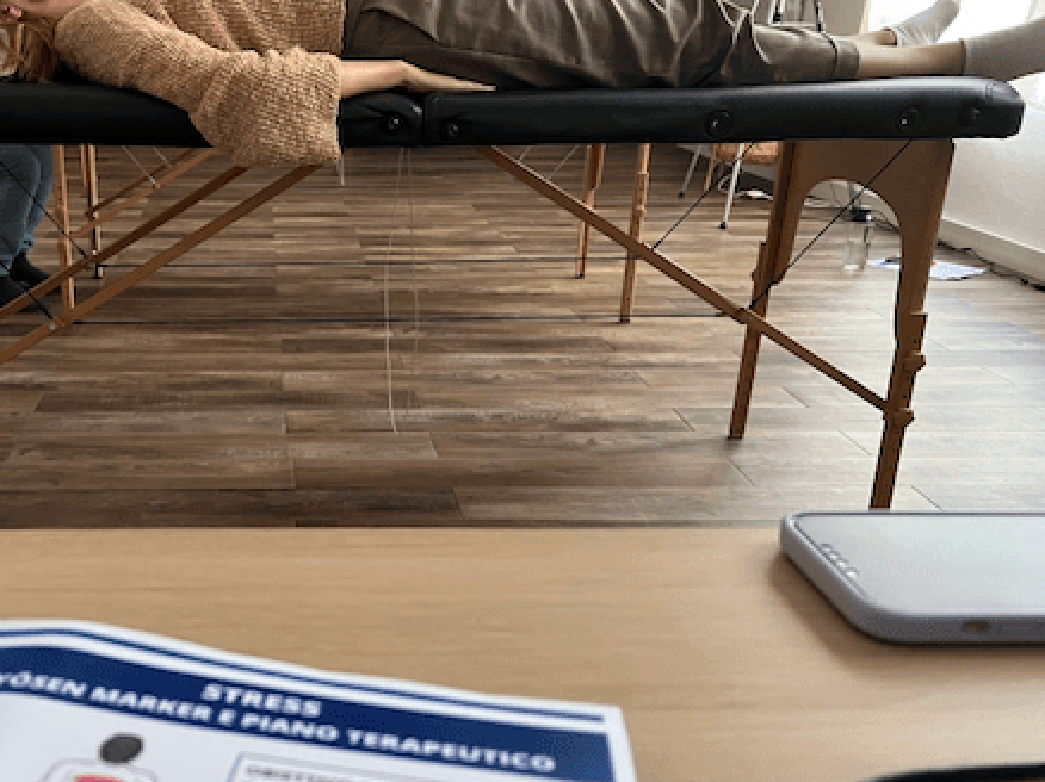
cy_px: 429
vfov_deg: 37.7
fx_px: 1147
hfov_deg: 47.6
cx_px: 291
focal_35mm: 38
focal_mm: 5.7
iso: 250
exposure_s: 1/60
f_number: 1.5
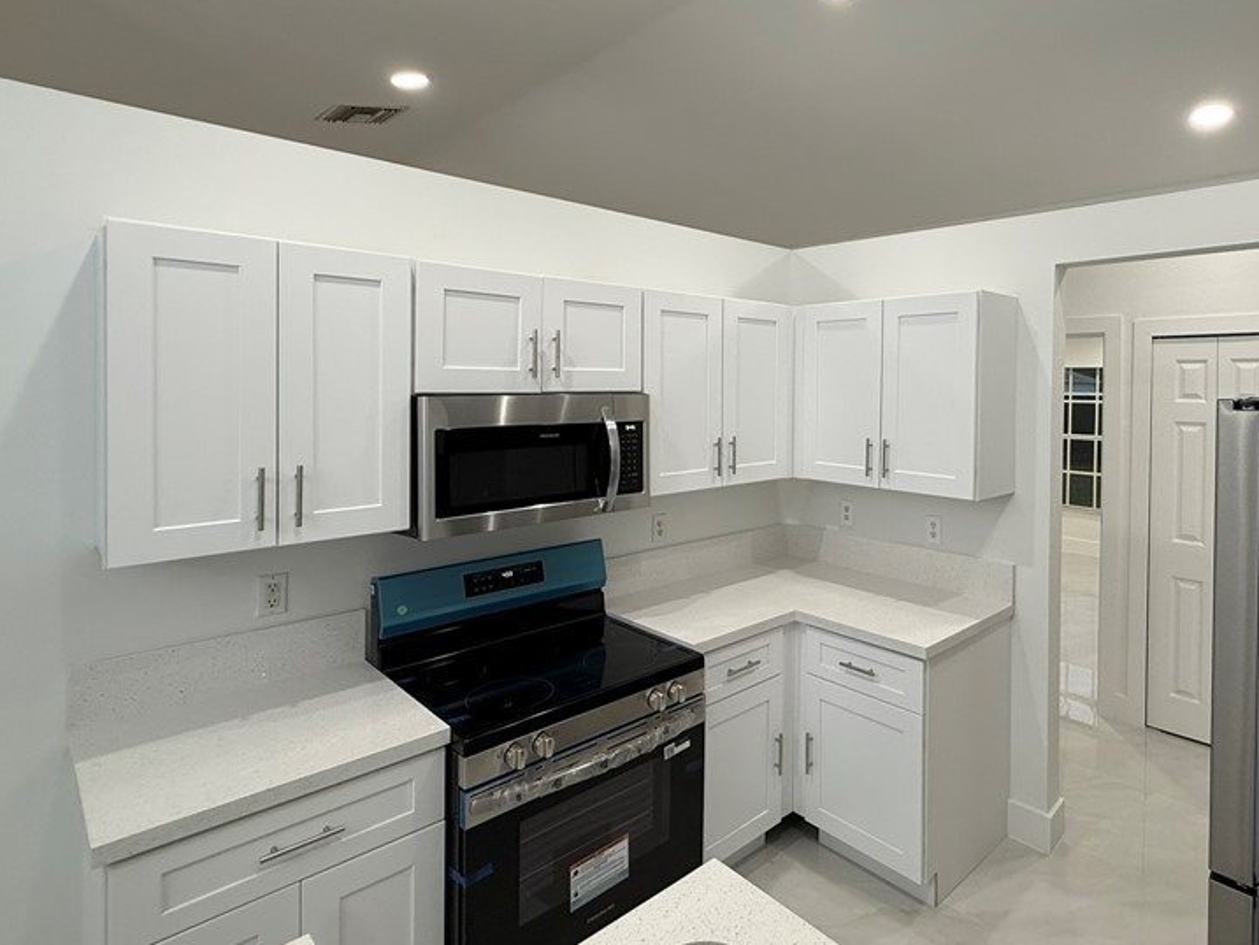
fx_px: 728
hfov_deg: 79.7
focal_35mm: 20
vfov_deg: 65.6
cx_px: 813
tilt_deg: -0.8
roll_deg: -0.7
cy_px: 397
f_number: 2.2
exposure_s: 1/120
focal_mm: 2.22
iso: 125
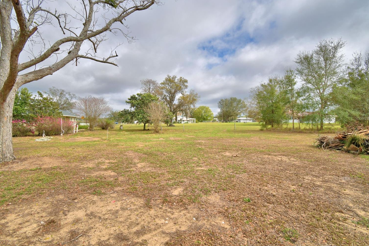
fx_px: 164
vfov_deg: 73.7
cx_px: 180
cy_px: 118
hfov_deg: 96.7
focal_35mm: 16
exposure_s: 1/1600
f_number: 4.5
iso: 100
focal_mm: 10
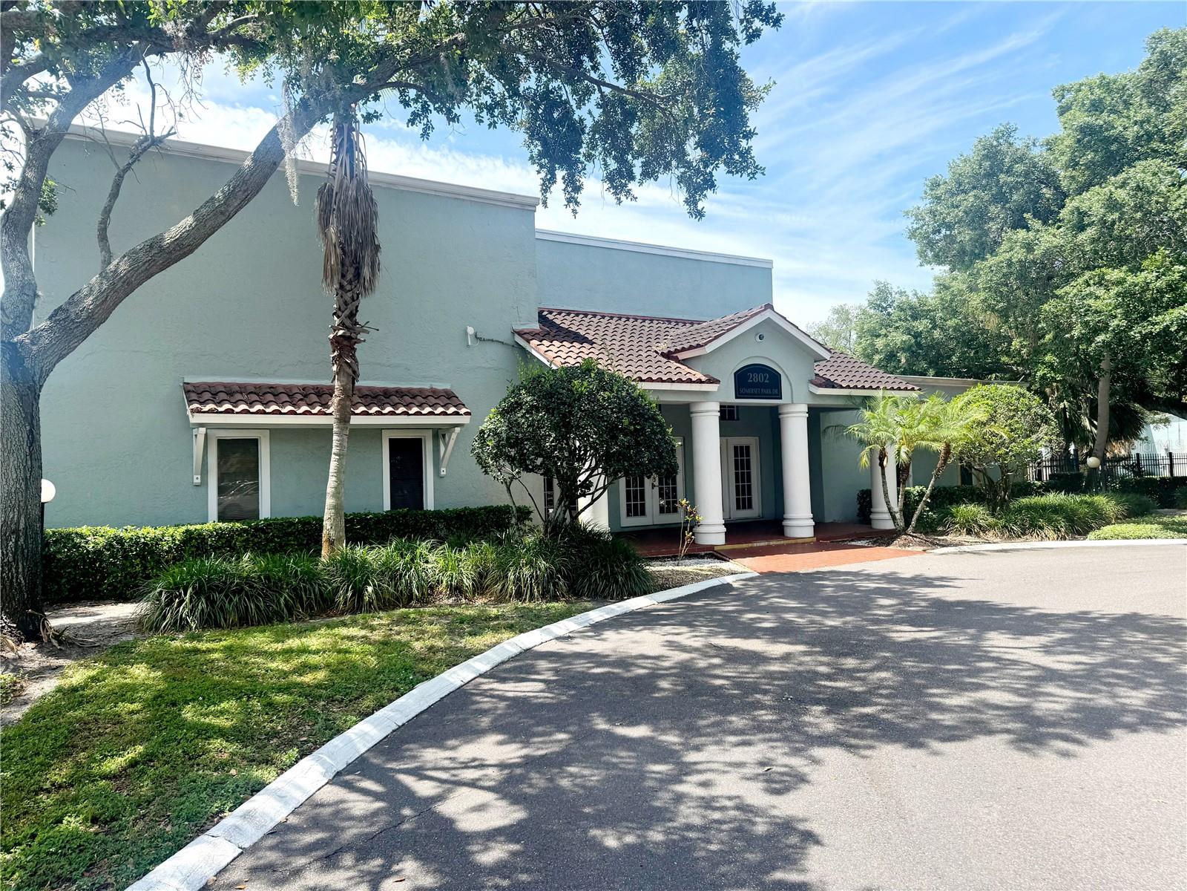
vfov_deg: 56.8
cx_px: 594
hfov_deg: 71.6
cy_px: 446
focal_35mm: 24
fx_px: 823
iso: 80
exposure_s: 1/2500
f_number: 1.78
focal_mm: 6.76
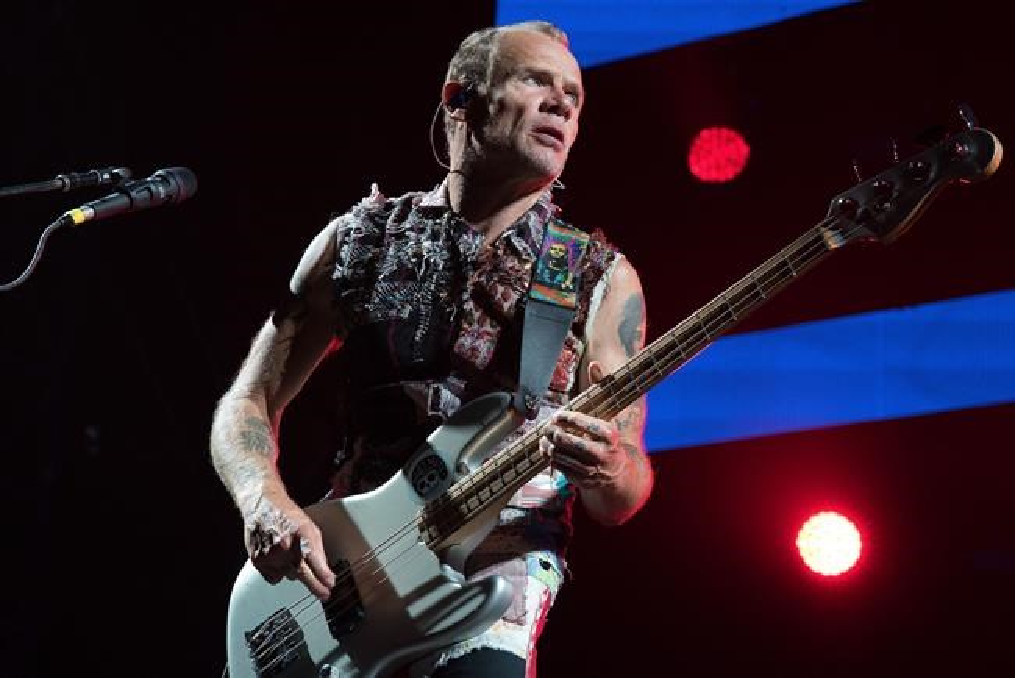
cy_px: 339
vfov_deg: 13.1
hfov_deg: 19.4
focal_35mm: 105
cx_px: 508
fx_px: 2962
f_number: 7.1
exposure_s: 1/1000
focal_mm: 105
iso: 3200
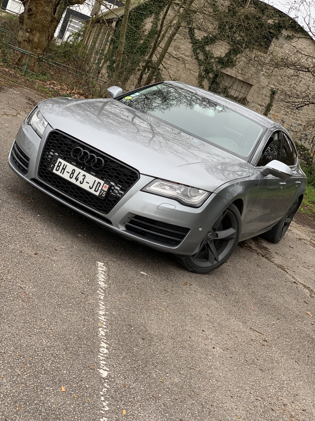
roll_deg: -22.2
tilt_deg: -11.8
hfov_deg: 28.0
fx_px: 631
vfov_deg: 36.8
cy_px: 210
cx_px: 158
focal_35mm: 52
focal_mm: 6
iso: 16
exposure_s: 1/122
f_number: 2.4
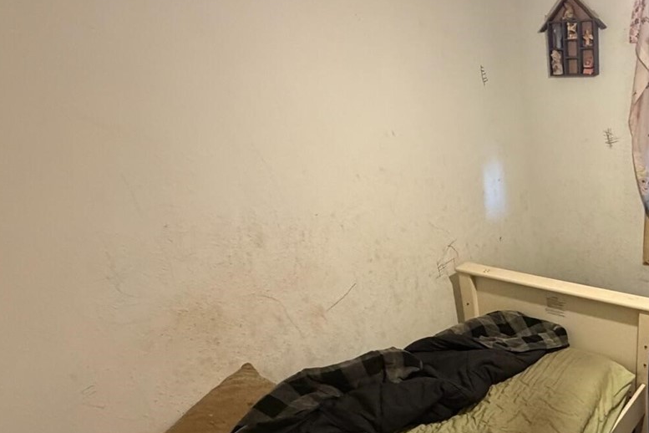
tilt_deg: -29.0
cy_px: 331
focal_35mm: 30
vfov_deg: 42.1
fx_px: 541
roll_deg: +2.3
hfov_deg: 54.4
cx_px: 577
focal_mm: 2.22
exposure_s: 1/60
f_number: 2.2
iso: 640
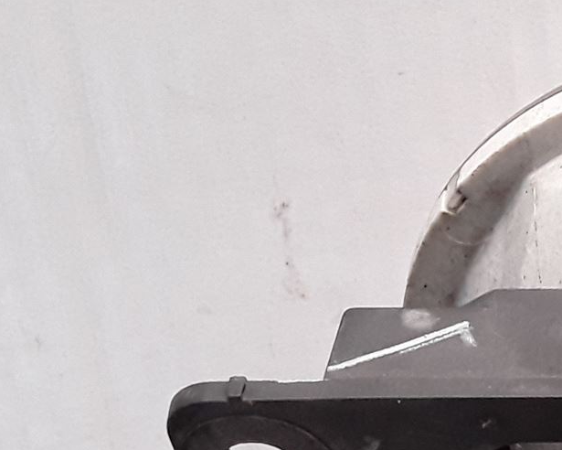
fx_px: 1514
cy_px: 533
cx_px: 785
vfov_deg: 16.2
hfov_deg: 19.0
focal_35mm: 91
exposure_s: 1/100
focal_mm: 2.91
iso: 100
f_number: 1.9
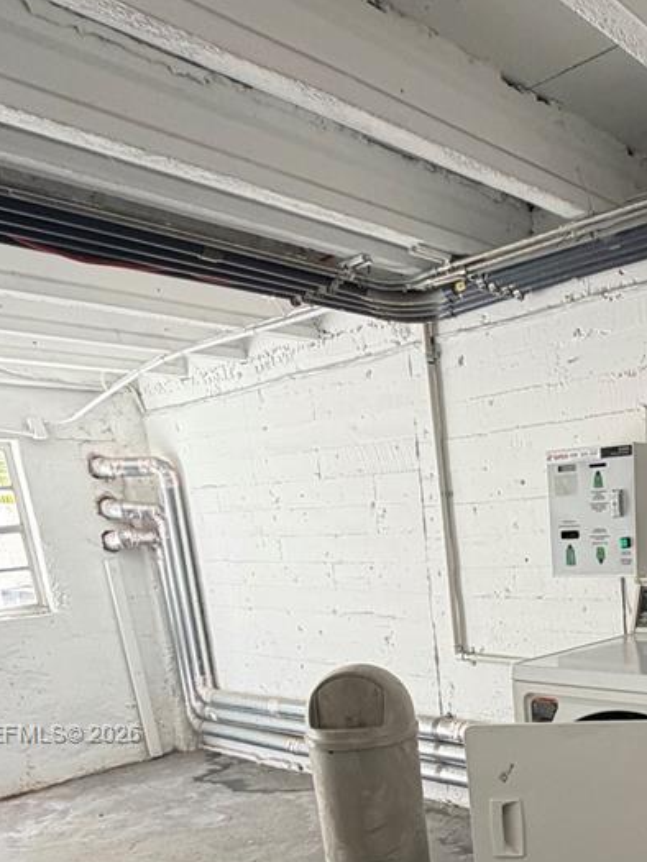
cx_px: 575
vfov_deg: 51.7
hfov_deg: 41.0
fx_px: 797
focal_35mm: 32
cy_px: 736
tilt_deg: -15.6
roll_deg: +3.4
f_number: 2.2
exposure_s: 1/60
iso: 160
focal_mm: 2.22
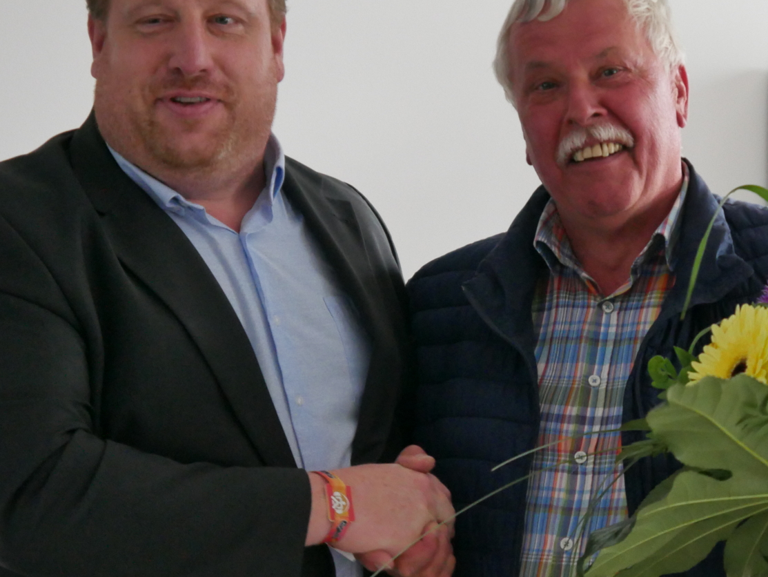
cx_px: 442
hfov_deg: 18.4
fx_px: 2375
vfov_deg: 13.8
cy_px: 303
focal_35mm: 107
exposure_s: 1/80
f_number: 5
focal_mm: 31
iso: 1600
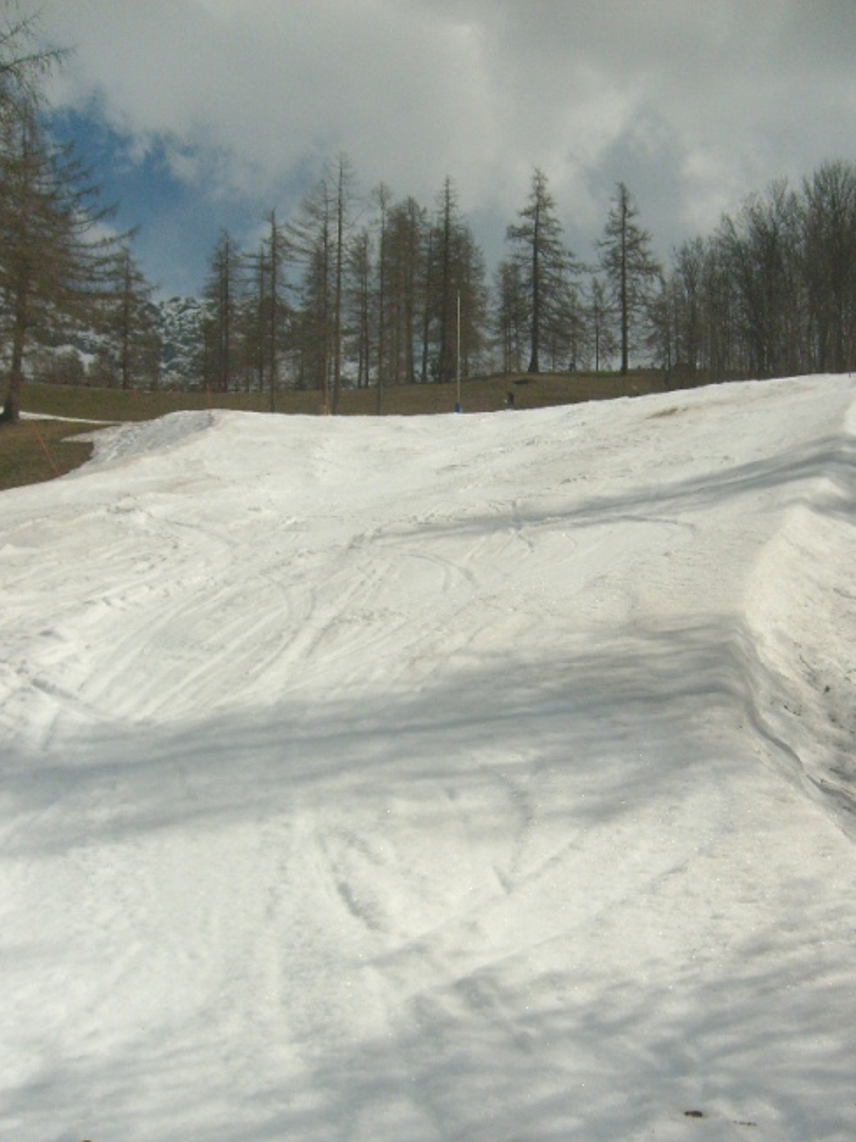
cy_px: 710
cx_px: 514
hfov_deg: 32.8
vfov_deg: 42.6
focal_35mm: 44
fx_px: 1451
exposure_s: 1/1500
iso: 80
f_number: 7.1
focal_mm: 5.8
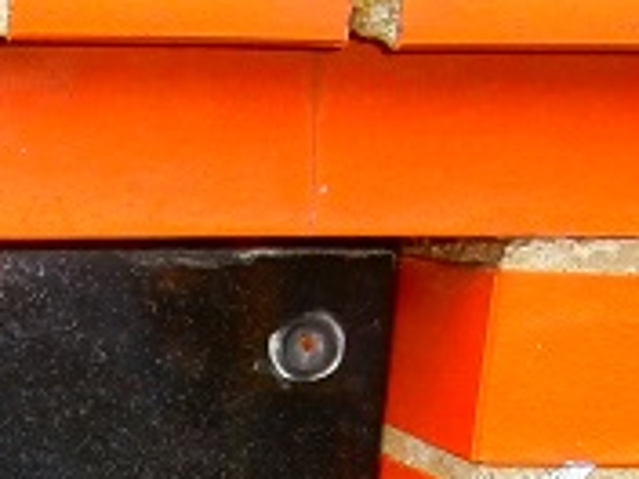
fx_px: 1680
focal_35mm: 91
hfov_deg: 20.3
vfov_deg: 14.7
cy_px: 795
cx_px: -113
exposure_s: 1/100
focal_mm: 4.43
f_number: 3.2
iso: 100
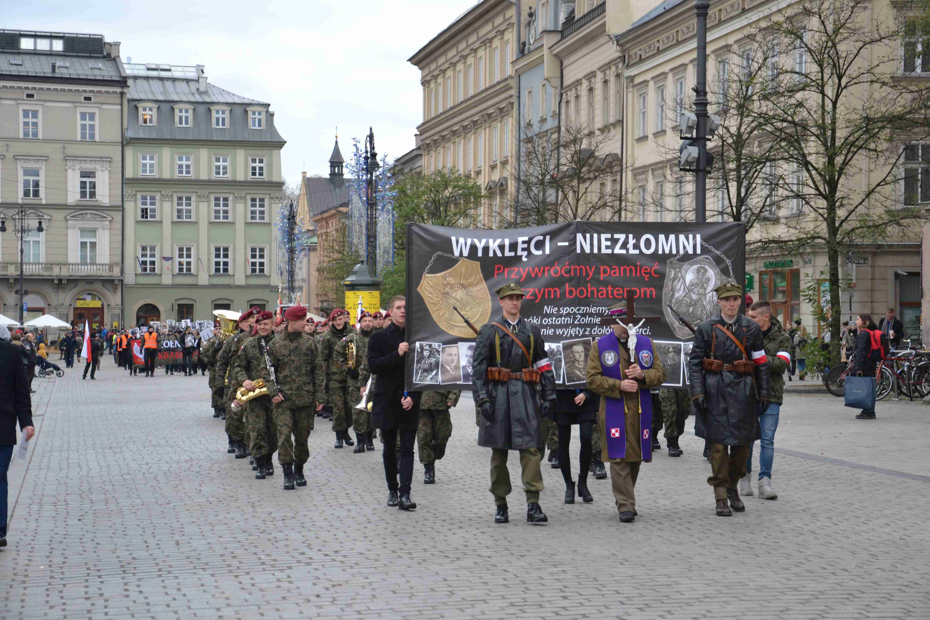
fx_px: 2015
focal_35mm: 78
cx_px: 465
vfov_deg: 17.5
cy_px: 310
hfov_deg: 26.0
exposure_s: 1/100
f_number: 5
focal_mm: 52
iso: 400
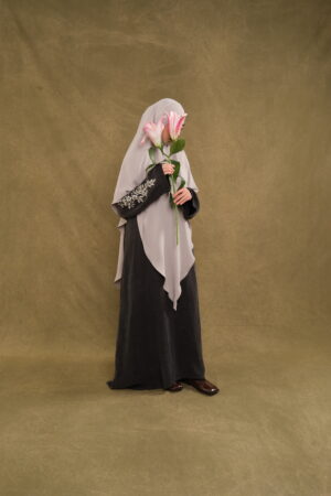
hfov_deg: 37.9
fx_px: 483
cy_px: 248
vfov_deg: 54.4
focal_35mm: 35
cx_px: 166
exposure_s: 1/125
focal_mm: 23
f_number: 9
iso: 1000
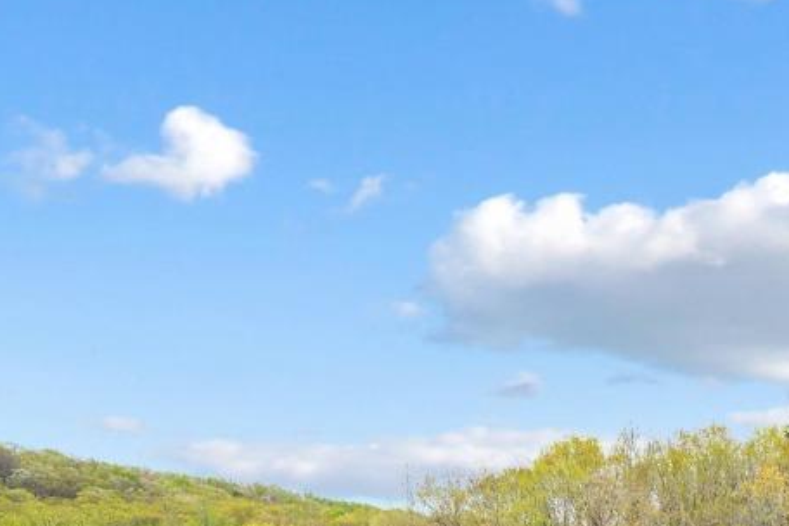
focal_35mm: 46
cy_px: 625
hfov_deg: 32.6
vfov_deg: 26.2
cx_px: 1014
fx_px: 1008
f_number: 4
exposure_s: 1/1600
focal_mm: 14
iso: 800
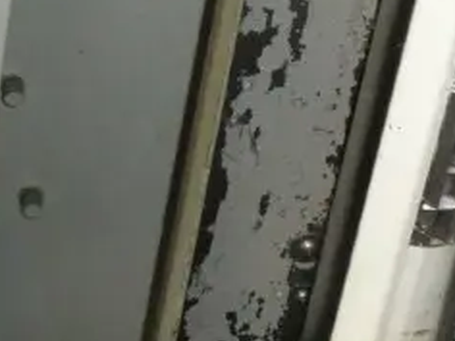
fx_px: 1367
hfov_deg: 16.4
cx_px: 777
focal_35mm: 104
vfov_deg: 14.2
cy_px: 71
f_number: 3.3
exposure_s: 1/60
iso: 800
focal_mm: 4.3
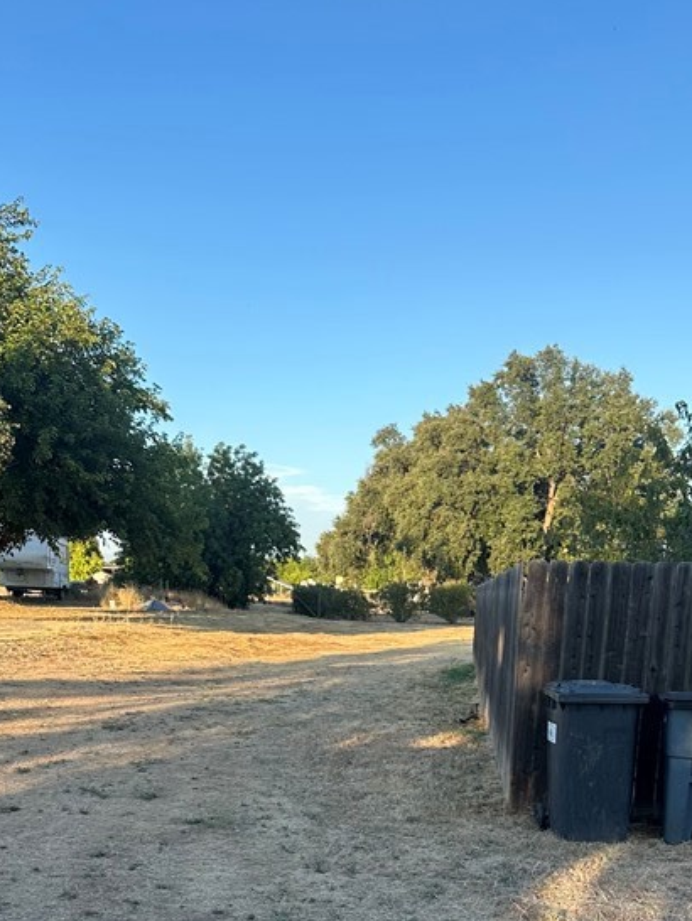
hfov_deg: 32.1
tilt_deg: -7.8
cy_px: 746
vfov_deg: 40.2
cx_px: 287
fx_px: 1199
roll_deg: -2.1
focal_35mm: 45
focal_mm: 6.86
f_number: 1.78
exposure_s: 1/1412
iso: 80
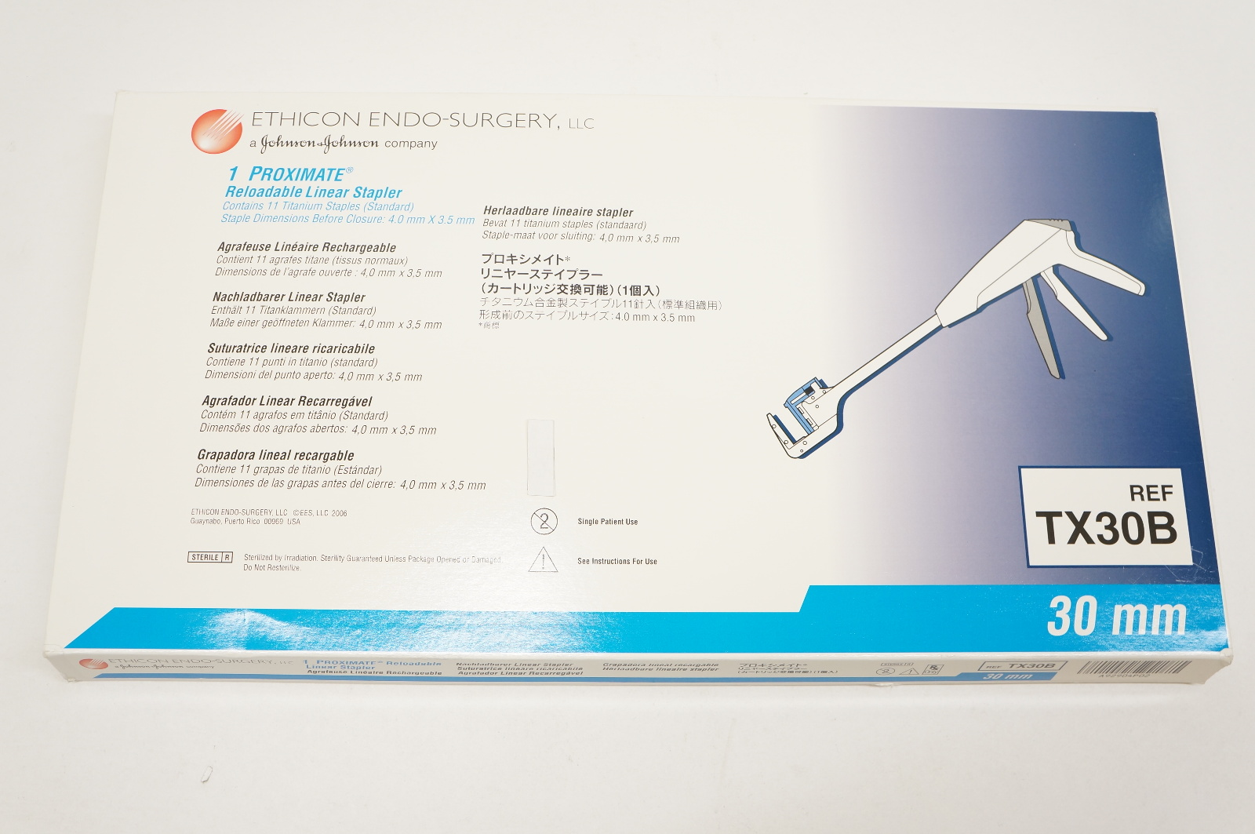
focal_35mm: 33
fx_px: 1149
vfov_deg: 39.9
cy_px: 417
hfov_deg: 57.3
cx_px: 628
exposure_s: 1/60
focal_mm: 22
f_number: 6.3
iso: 400
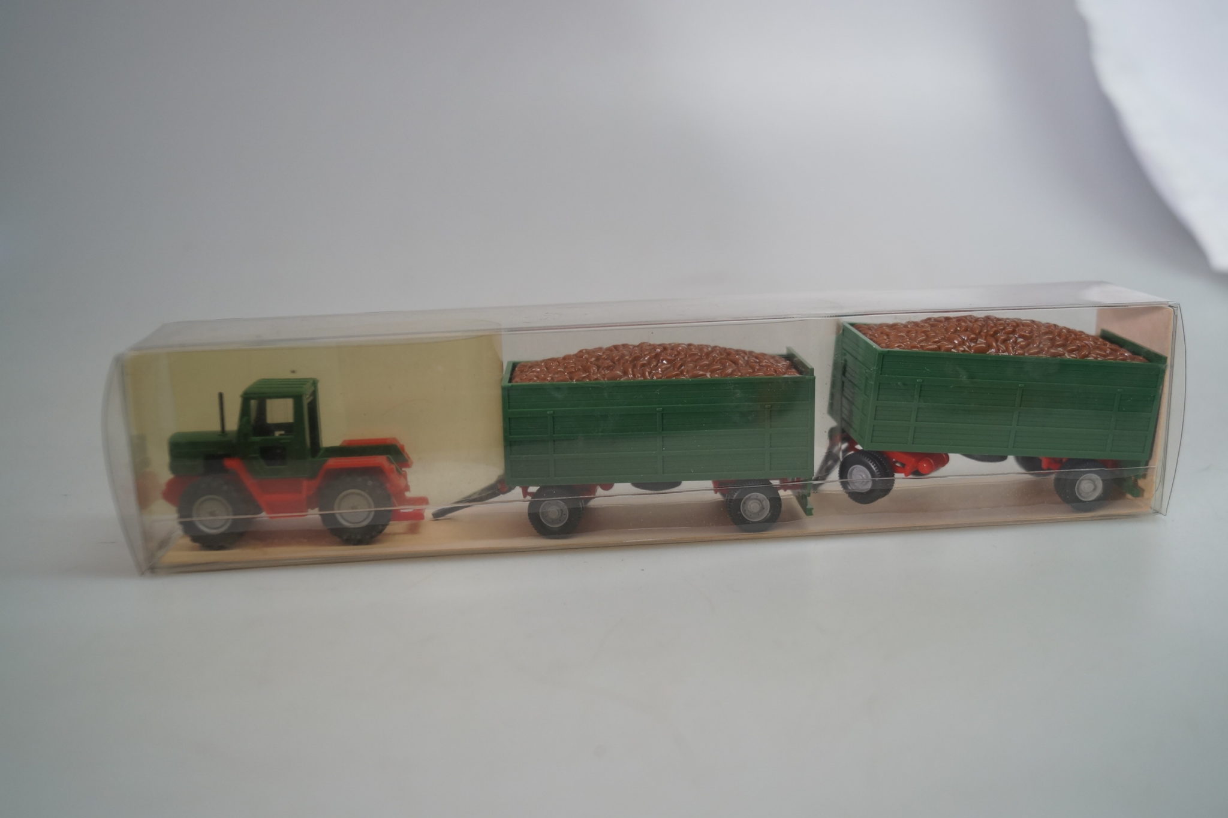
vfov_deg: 36.9
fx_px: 1228
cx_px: 614
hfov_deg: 53.1
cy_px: 409
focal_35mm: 36
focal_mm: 24
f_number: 4
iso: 400
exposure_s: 1/160
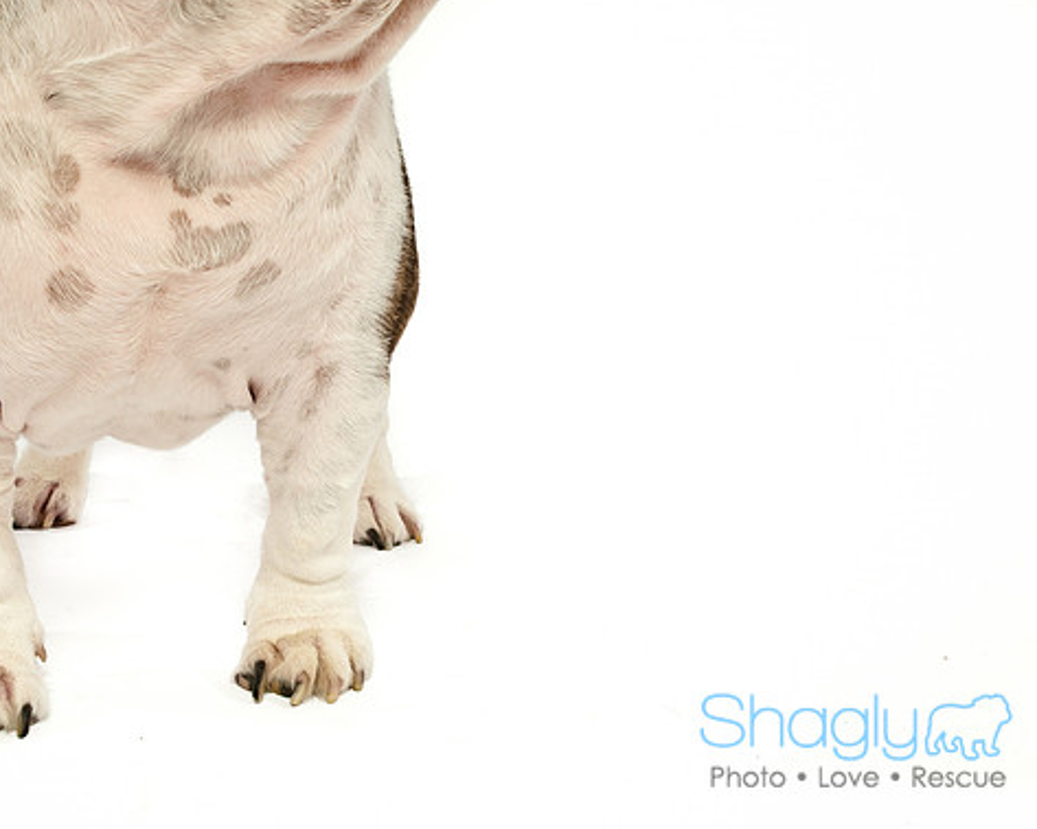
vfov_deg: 22.2
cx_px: 414
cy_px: 411
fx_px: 2117
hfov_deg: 27.5
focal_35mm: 69
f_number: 14
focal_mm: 40
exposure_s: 1/250
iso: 200
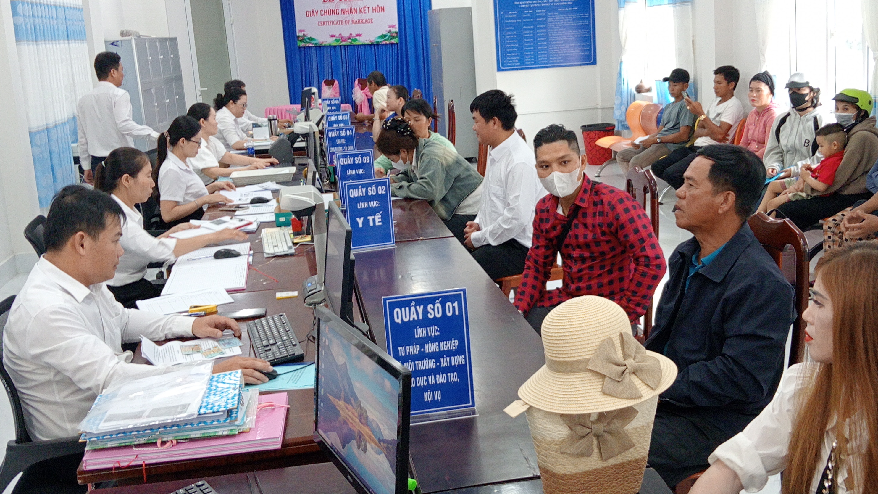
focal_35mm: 42
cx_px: 462
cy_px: 211
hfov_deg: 48.3
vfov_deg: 28.3
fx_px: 978
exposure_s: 1/33.3
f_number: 1.8
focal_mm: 3.98
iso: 248
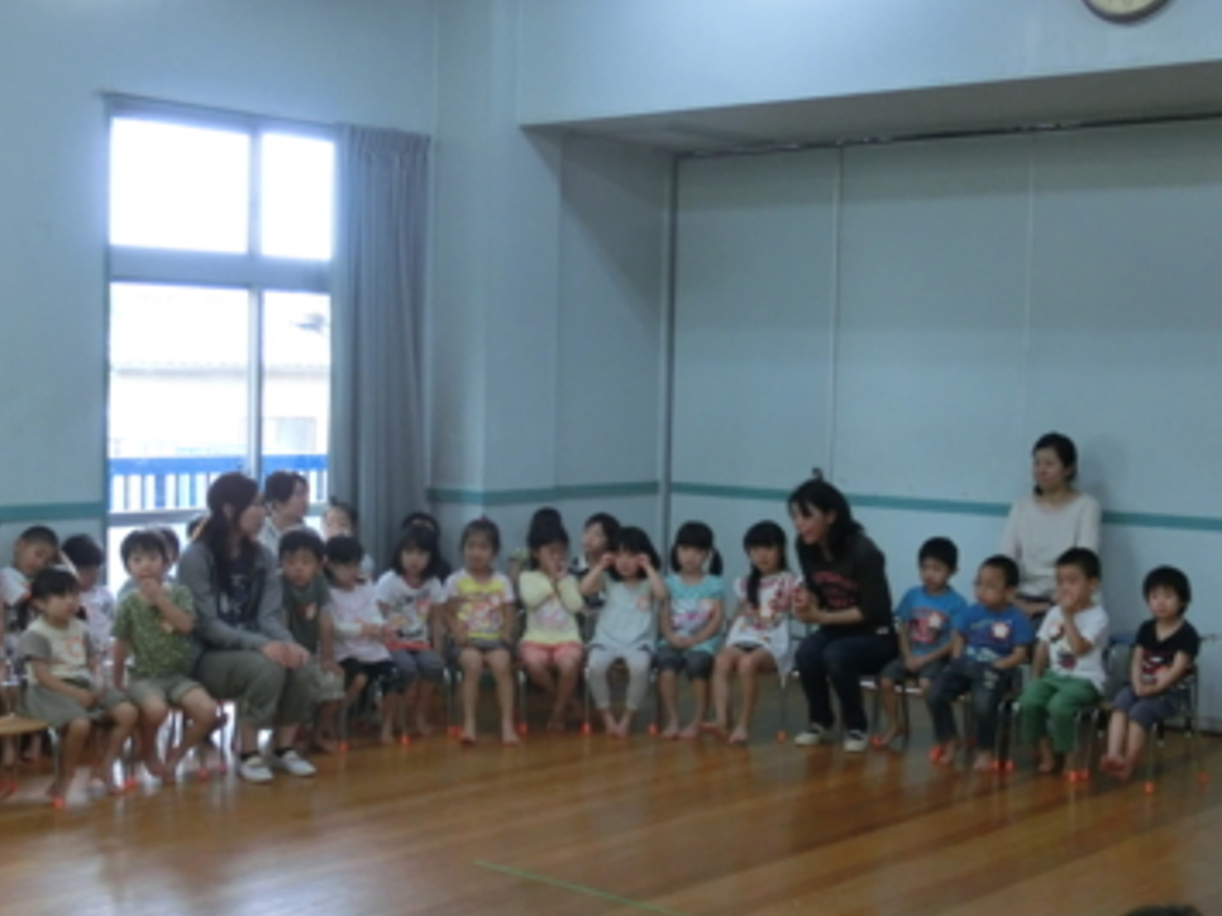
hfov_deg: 36.2
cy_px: 492
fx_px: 1870
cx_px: 596
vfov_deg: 27.5
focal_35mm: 53
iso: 400
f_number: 4.2
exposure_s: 1/125
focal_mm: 8.29
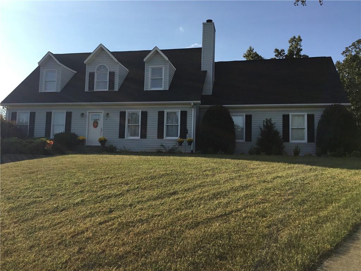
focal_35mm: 31
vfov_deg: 45.4
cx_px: 180
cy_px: 136
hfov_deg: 58.4
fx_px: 323
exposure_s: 1/1031
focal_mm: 3.3
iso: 25
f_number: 2.4
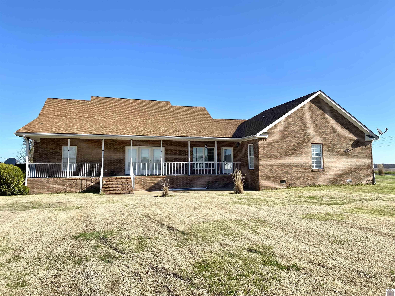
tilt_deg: +5.8
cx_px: 198
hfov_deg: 67.3
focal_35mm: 26
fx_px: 297
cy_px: 148
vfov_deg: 53.1
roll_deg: -0.3
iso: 32
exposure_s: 1/2571
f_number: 1.8
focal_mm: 4.25
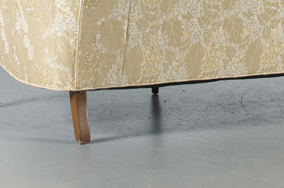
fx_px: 1343
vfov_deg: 7.9
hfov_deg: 12.0
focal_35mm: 171
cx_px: 269
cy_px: -90
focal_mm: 35
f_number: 6.3
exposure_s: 1/125
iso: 100
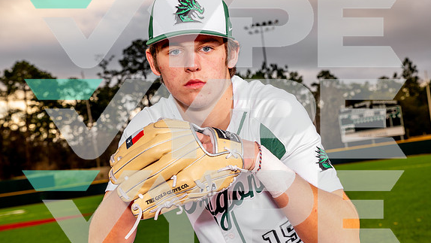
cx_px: 222
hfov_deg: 34.3
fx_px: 697
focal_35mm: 61
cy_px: 115
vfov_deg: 19.7
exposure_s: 1/125
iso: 100
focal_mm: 56
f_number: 8
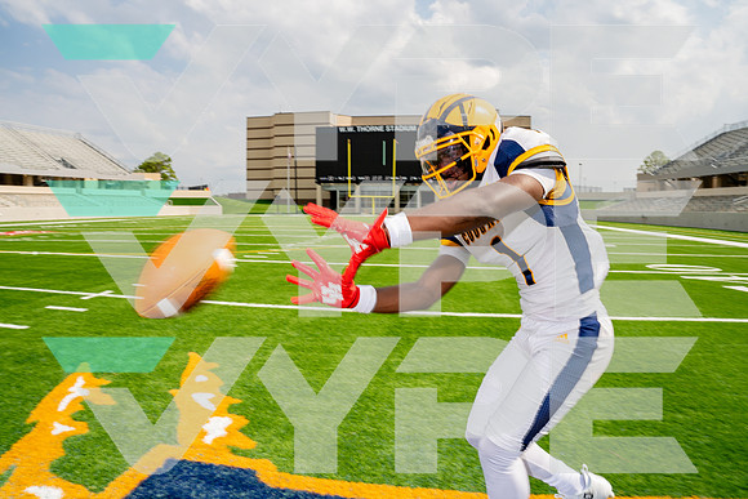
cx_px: 374
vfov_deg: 57.9
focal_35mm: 22
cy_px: 250
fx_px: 451
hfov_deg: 79.4
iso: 100
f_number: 8
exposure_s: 1/250
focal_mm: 20
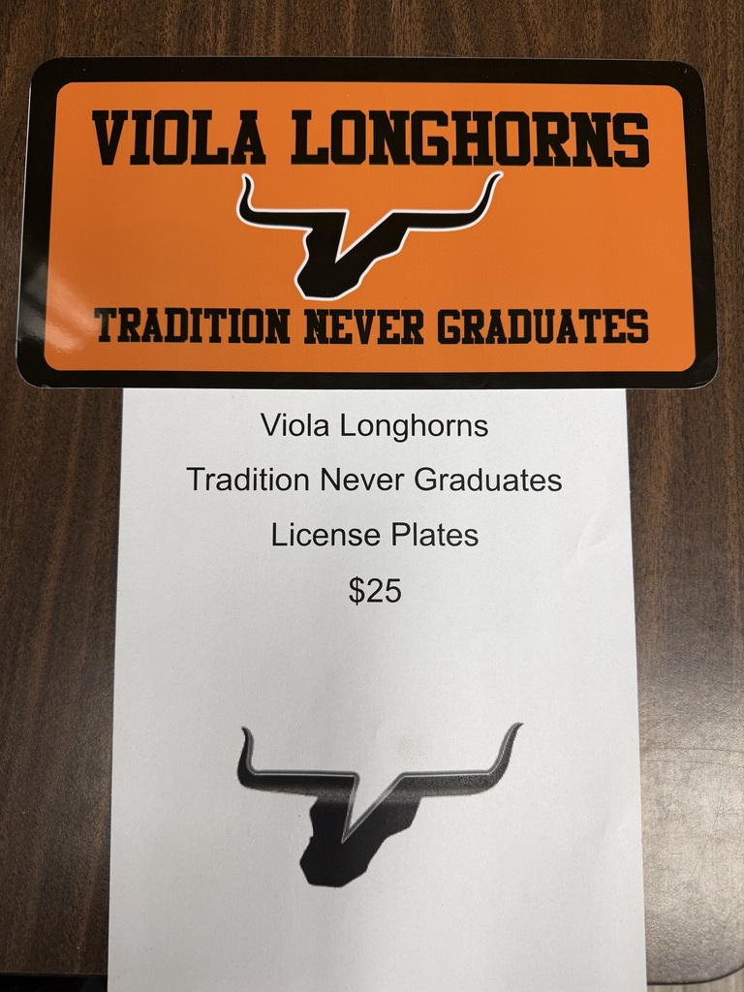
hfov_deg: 56.8
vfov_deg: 71.6
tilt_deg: -85.3
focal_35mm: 24
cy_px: 496
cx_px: 372
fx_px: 688
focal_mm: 6.76
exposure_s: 1/120
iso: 125
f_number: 1.78
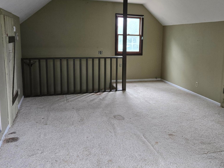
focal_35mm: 33
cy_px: 68
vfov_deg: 42.8
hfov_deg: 55.2
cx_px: 122
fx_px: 214
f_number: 1.8
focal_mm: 5.4
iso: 200
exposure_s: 1/120
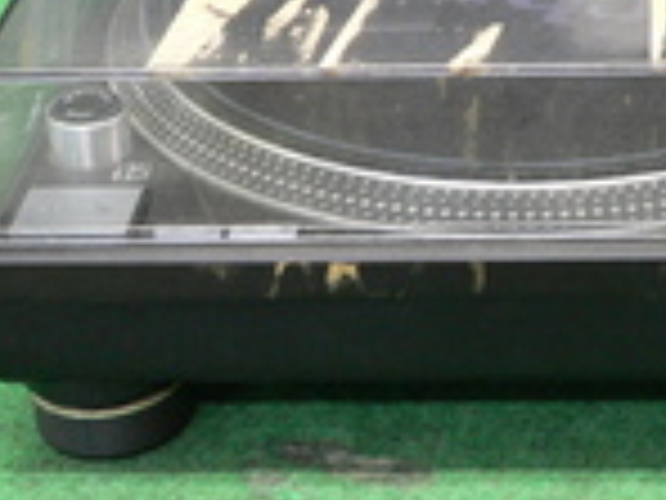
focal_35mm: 113
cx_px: 626
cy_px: 106
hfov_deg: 17.1
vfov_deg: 13.1
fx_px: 2174
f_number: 2.8
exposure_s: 1/8
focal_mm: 7.3
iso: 200
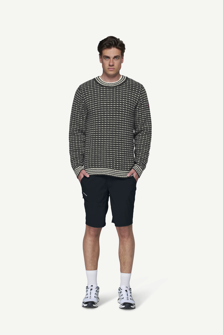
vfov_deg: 28.8
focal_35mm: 70
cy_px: 168
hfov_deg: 19.5
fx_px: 650
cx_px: 112
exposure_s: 1/50
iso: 100
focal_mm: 70
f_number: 6.3
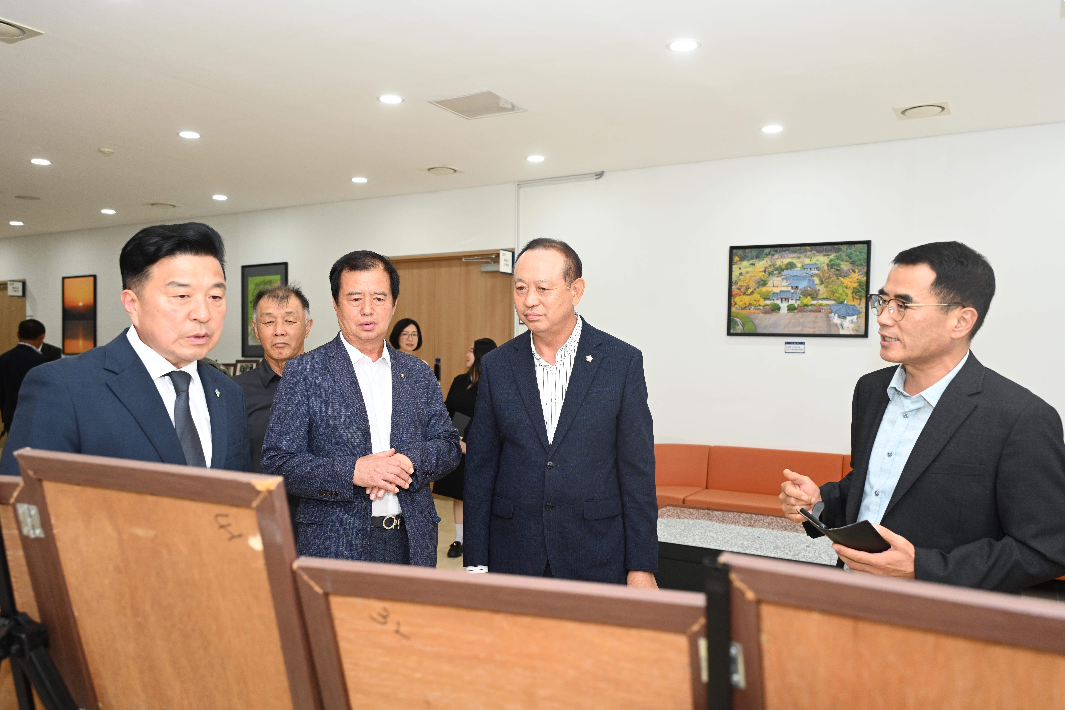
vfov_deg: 47.2
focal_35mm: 28
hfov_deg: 66.4
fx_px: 813
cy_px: 355
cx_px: 532
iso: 640
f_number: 4
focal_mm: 27.5
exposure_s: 1/200
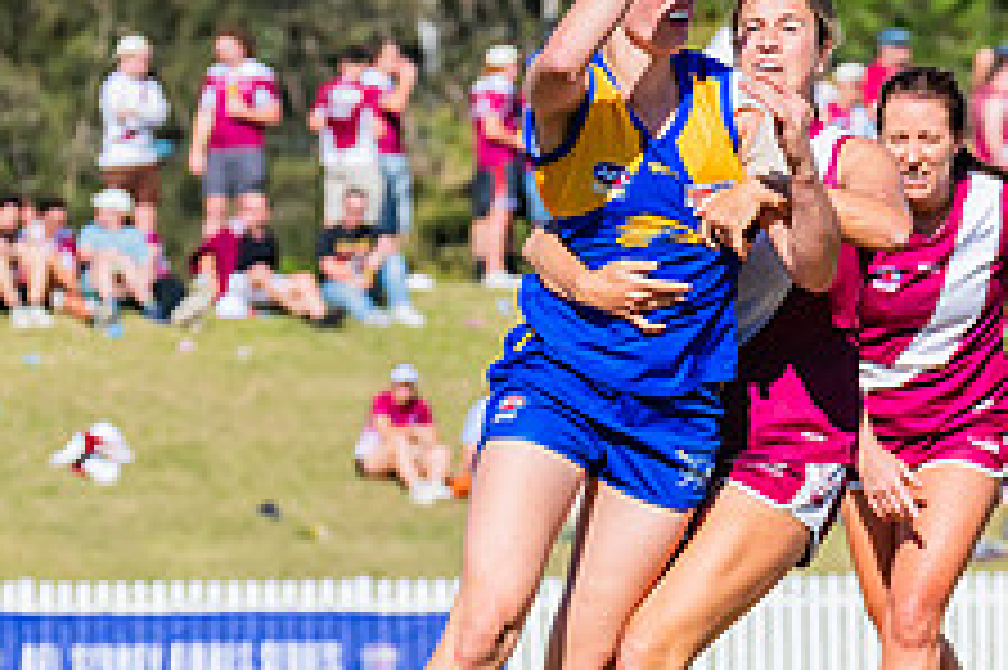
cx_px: 612
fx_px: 20340
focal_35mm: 727
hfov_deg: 2.8
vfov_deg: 1.9
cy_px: 402
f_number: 10
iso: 800
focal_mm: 250
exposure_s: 1/1600
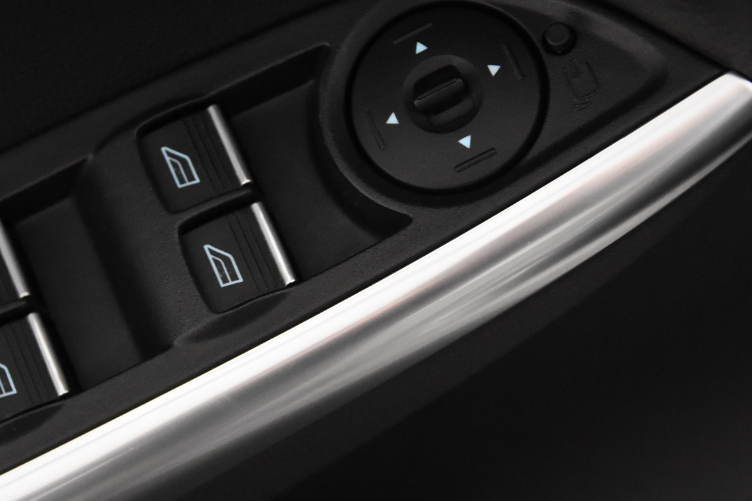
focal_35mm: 125
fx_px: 2611
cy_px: 198
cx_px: 182
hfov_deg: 16.3
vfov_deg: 11.0
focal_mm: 50
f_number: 3.8
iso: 4500
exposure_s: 1/80
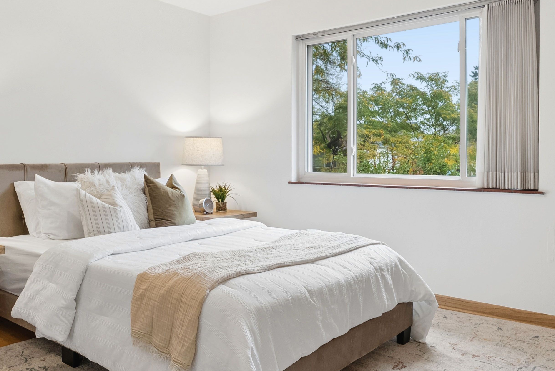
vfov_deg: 39.9
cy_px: 160
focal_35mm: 33
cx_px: 170
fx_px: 509
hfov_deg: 55.6
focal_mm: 19
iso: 800
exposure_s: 1/30
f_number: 8
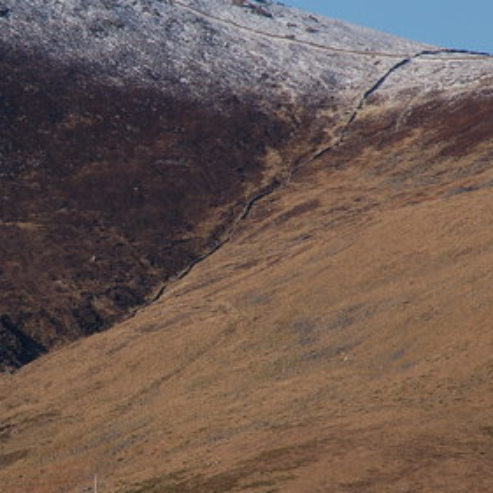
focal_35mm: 337
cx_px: 19
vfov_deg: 5.2
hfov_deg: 5.2
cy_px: 246
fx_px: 5430
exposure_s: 1/500
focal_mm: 116
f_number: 8
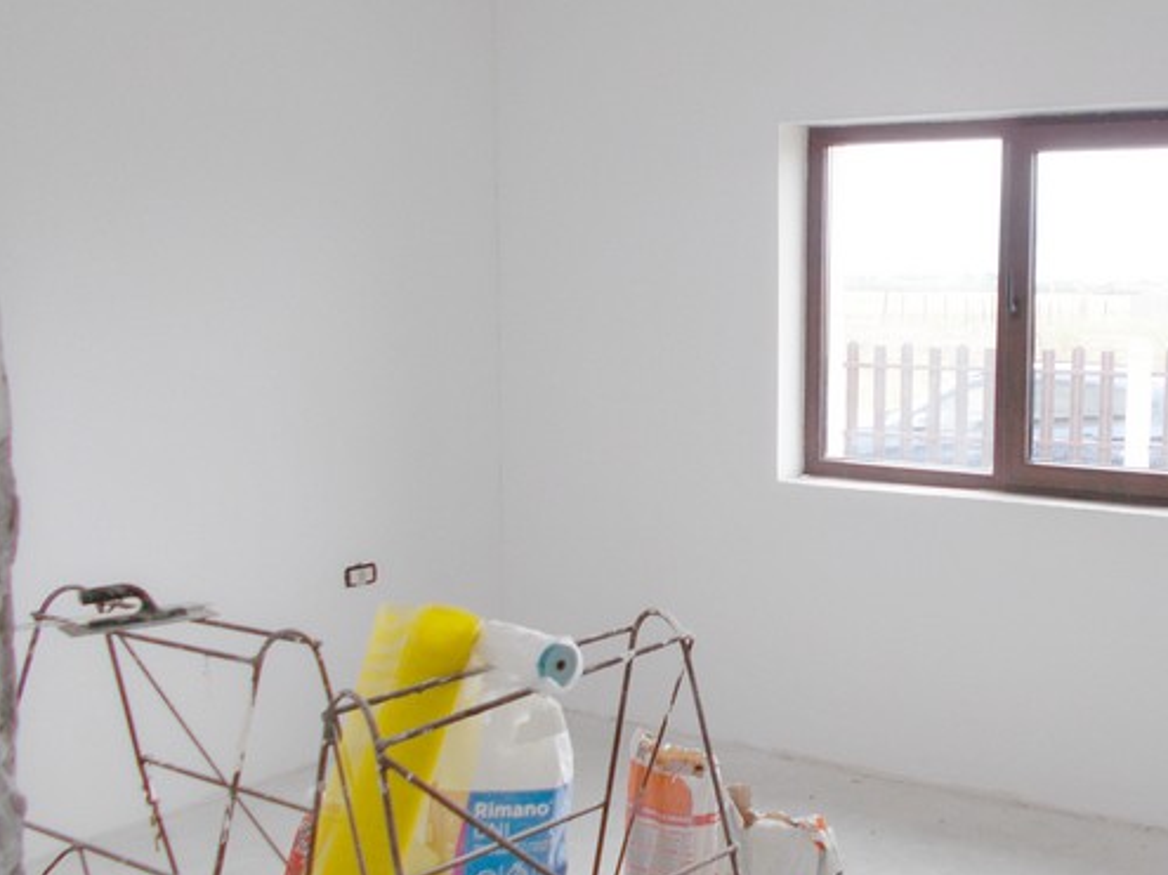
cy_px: 455
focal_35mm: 42
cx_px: 866
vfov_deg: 34.3
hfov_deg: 43.5
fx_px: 1417
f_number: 3.2
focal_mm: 4.6
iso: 80
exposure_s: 1/80
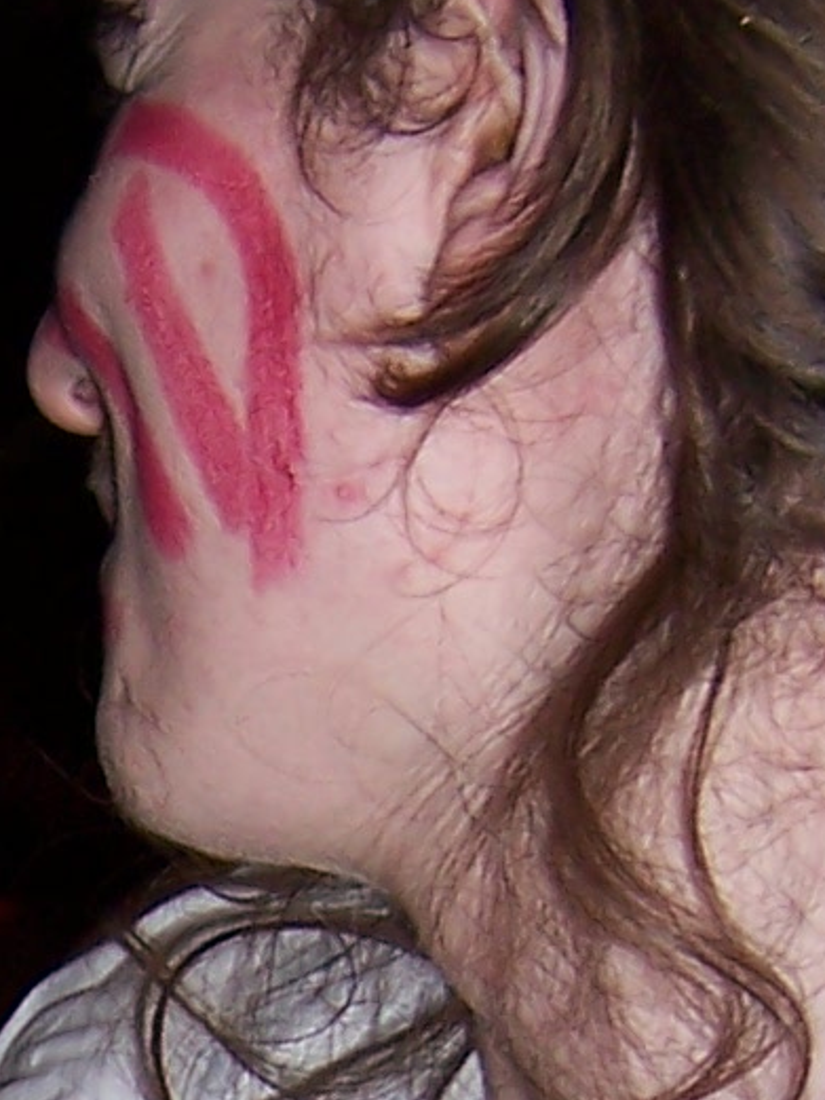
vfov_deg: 12.7
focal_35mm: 146
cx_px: -409
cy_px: 1712
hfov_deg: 9.9
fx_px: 4638
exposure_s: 1/60
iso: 80
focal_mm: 5.5
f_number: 2.8
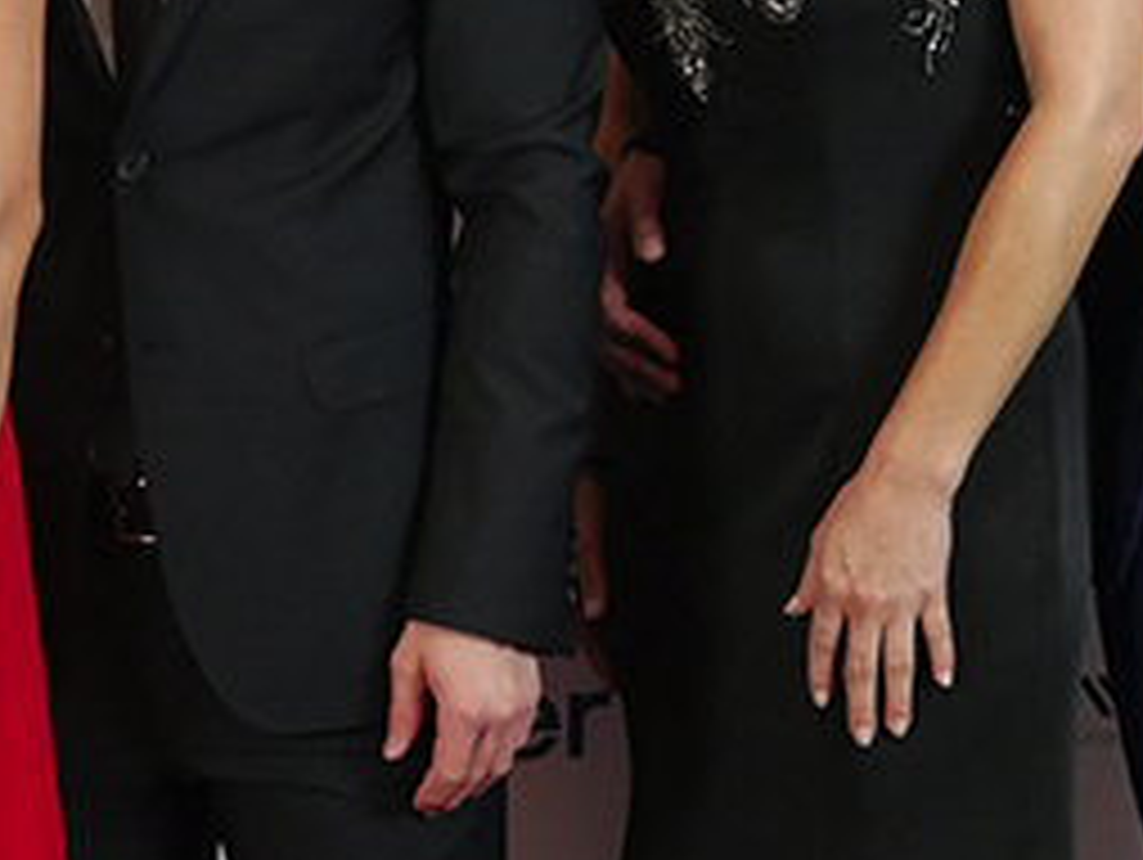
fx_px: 4164
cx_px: 58
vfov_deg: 11.7
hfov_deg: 15.4
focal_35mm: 126
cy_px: 110
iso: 2500
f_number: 4.2
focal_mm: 20
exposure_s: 1/60
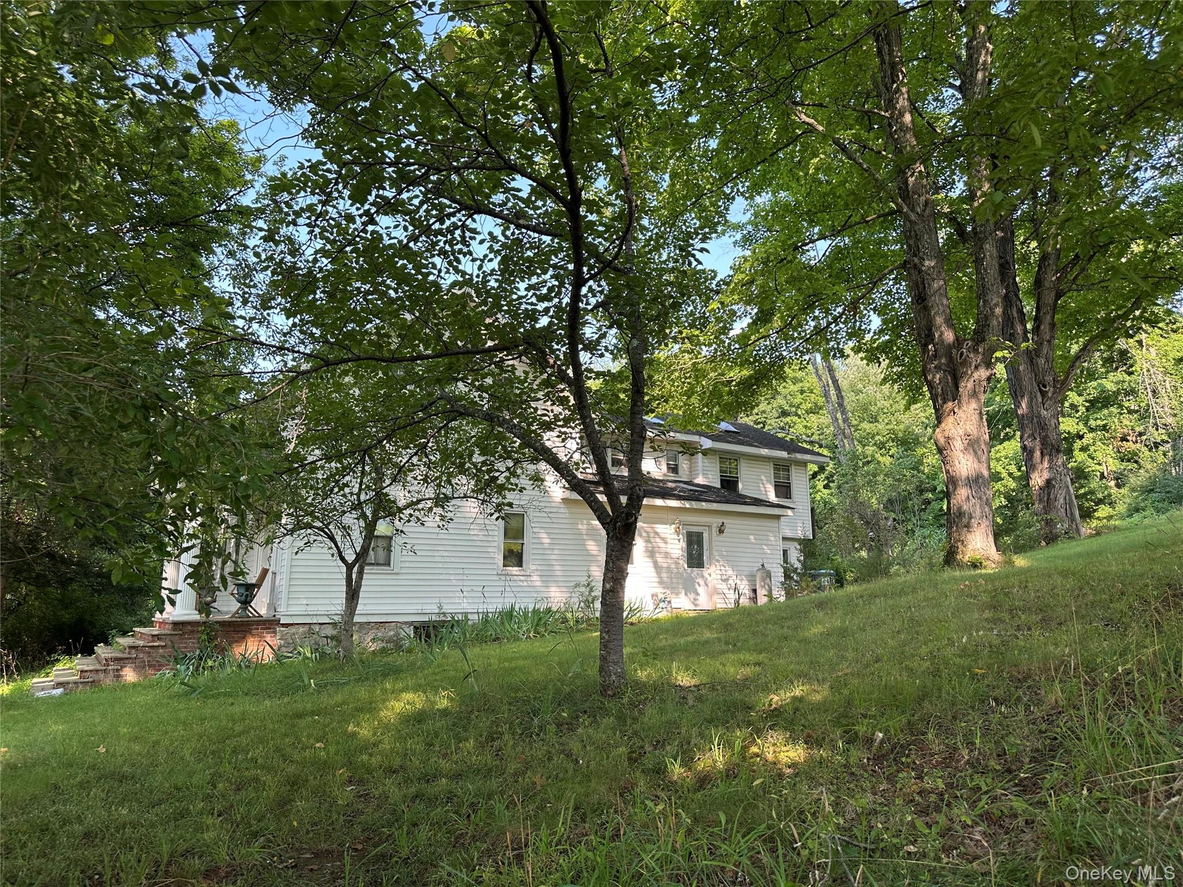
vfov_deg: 56.8
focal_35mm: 24
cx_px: 592
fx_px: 820
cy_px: 444
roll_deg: +0.0
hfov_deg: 71.6
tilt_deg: +12.2
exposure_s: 1/376
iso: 80
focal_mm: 6.86
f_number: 1.78
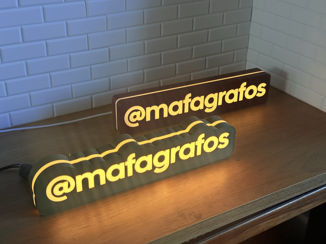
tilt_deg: -28.8
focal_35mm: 48
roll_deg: -1.2
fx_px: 452
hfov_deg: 39.7
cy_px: 122
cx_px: 163
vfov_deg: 30.3
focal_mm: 6.76
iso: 100
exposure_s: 1/359
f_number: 1.78
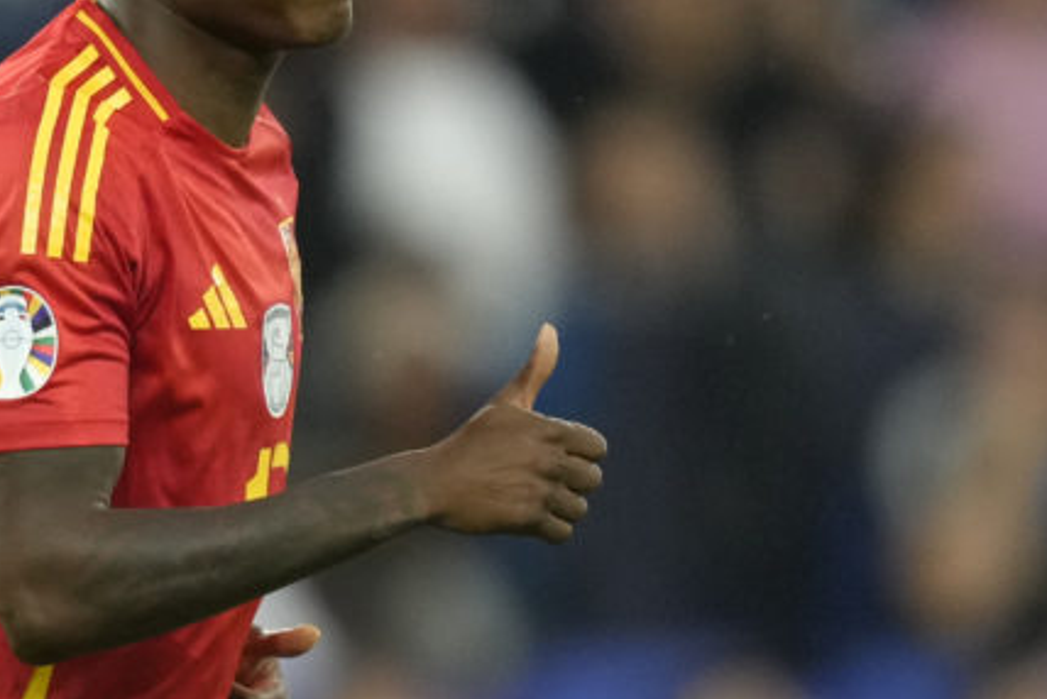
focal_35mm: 956
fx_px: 27821
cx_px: 450
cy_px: 246
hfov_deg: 2.2
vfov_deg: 1.4
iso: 2500
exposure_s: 1/1600
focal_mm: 400
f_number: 2.8
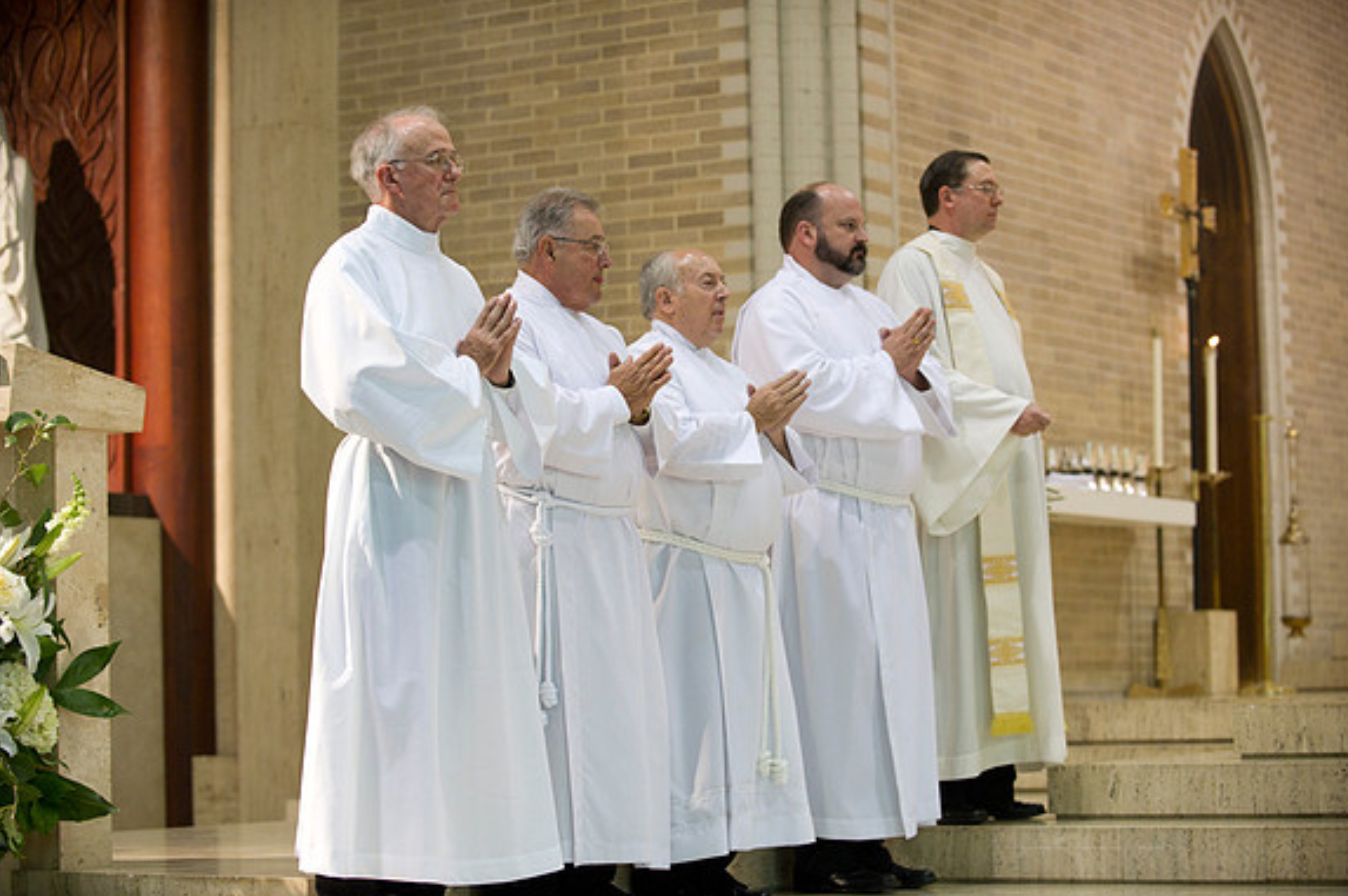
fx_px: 3105
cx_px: 673
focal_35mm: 83
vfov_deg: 16.4
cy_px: 444
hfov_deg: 24.5
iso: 2000
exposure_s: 1/160
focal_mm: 82
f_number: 2.8
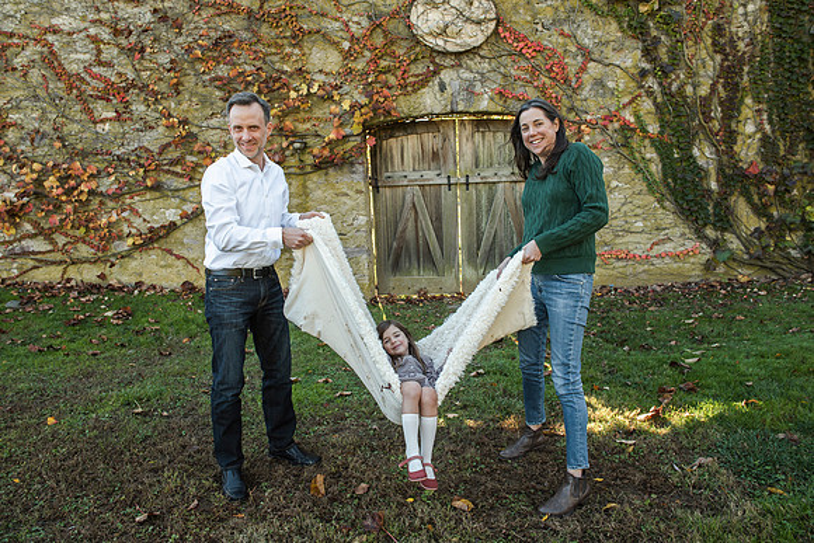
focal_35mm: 24
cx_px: 407
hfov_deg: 73.7
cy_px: 272
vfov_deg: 53.2
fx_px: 543
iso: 640
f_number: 5.6
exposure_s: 1/250
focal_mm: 24
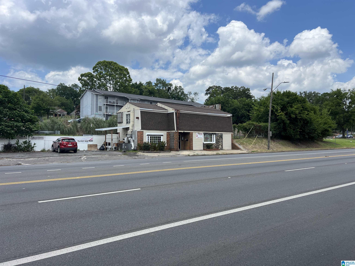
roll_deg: -0.2
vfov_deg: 53.1
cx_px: 178
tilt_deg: +2.4
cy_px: 133
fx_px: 267
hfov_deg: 67.3
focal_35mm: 26
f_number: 1.5
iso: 50
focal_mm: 5.7
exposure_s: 1/4831
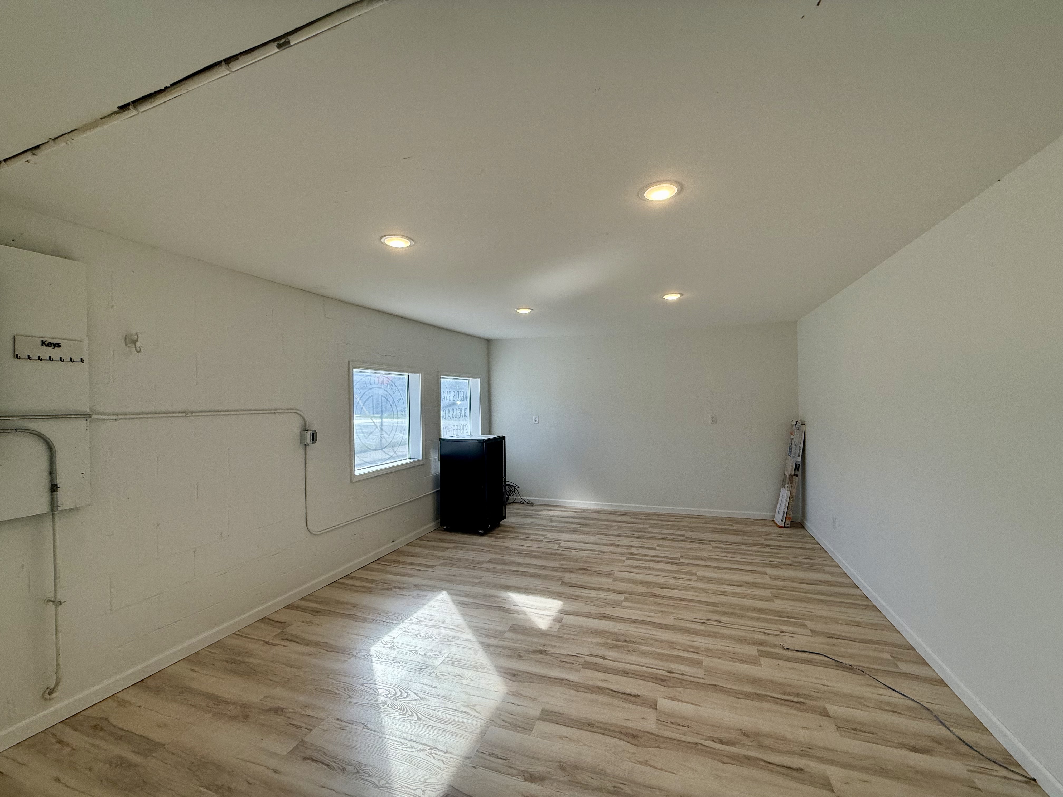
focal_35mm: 14
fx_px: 430
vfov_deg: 85.7
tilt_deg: -0.2
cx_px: 532
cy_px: 398
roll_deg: +0.2
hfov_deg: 102.1
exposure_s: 1/187
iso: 64
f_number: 2.2
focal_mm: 2.22
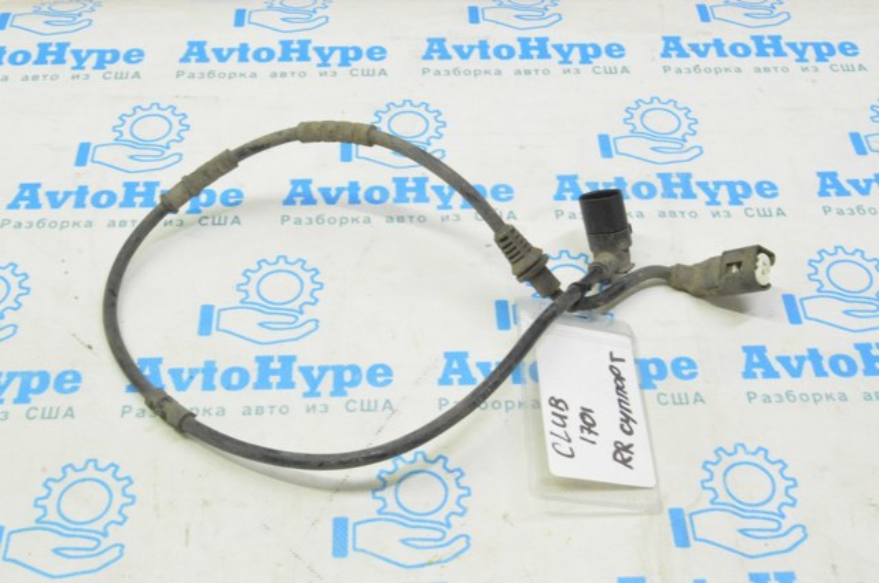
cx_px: 440
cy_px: 292
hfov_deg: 42.4
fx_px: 1134
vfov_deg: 28.9
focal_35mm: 46
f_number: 20
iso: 6400
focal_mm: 31
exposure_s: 1/20
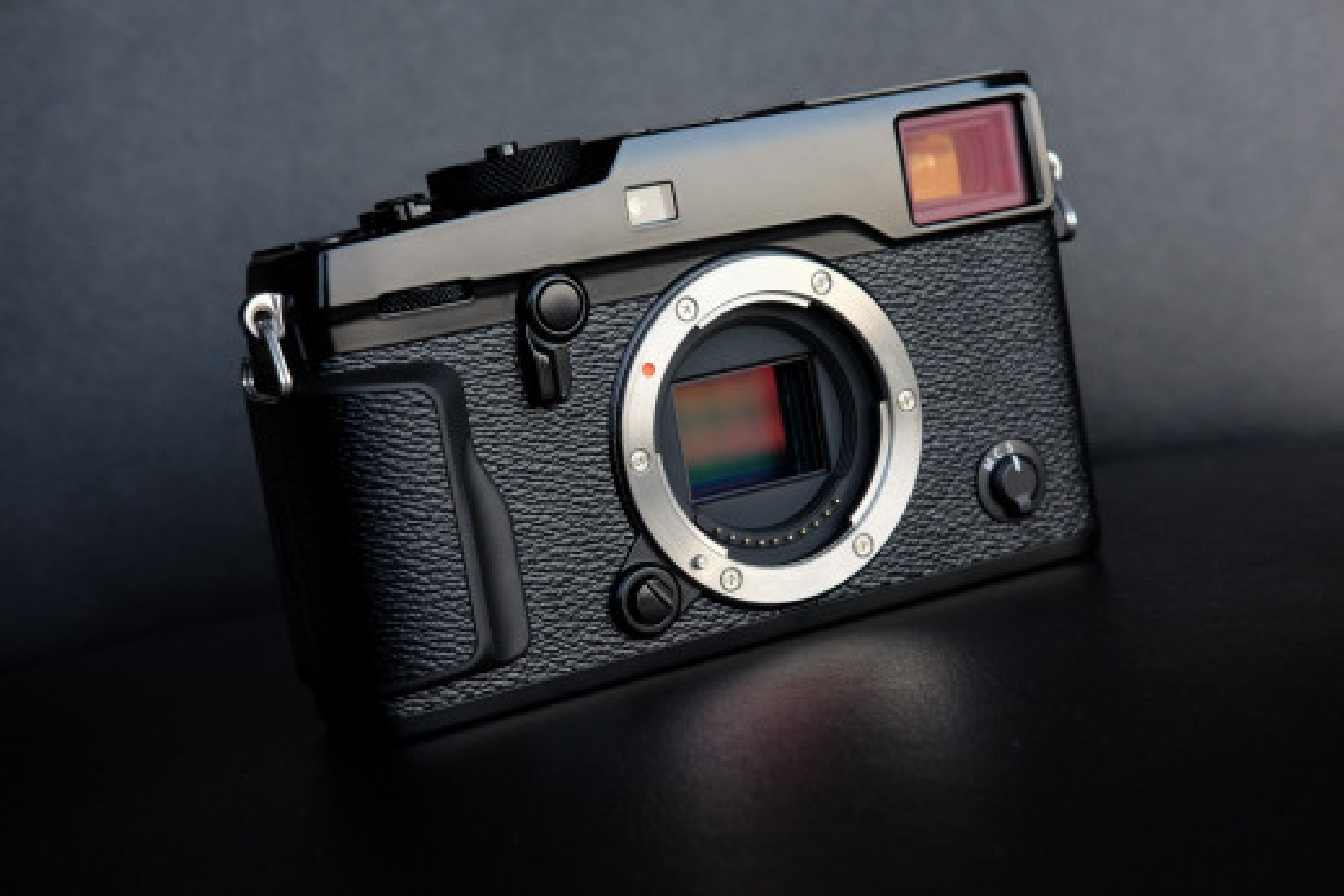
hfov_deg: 37.5
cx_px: 672
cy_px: 448
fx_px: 1979
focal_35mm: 53
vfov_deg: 25.5
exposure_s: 1/125
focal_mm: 35
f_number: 8
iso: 2000
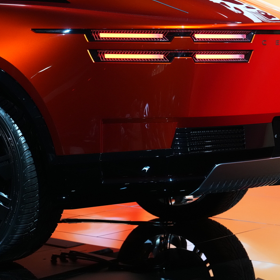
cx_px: 105
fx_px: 1162
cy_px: 103
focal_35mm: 127
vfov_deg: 13.7
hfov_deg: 13.7
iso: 4000
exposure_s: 1/80
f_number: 4
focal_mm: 70
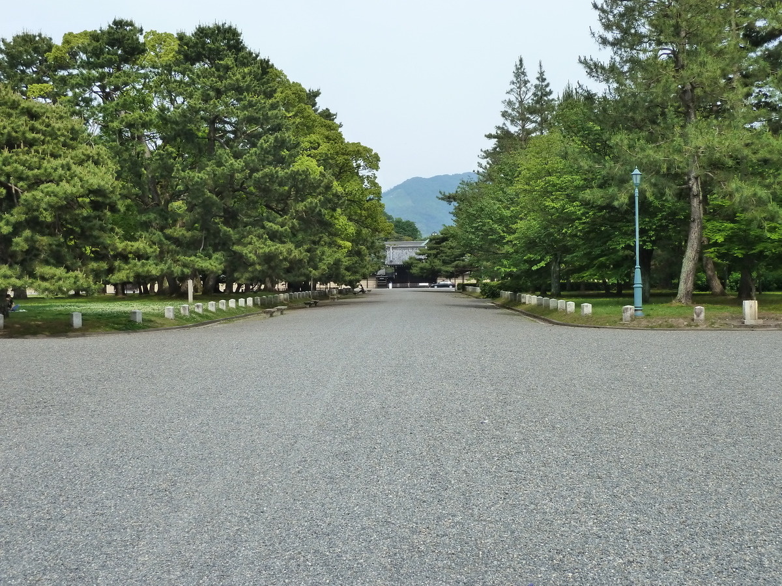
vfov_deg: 30.3
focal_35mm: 48
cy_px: 293
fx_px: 1084
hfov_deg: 39.7
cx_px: 391
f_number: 4
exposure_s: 1/400
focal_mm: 7.9
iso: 200
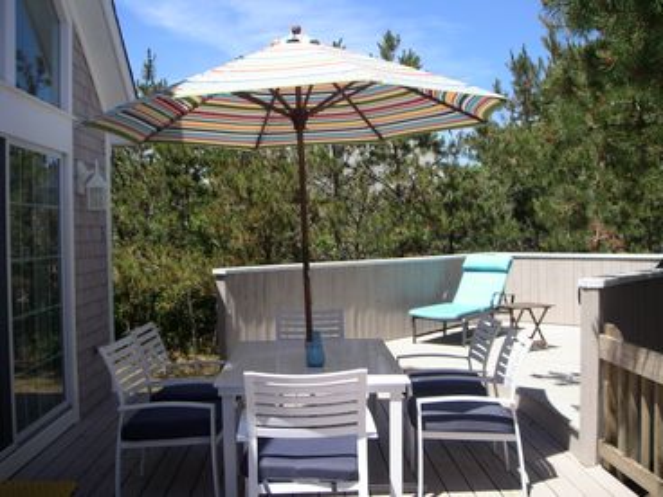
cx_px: 332
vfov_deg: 37.7
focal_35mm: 38
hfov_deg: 49.0
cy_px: 248
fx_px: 728
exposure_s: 1/150
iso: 50
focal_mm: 6
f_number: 6.6
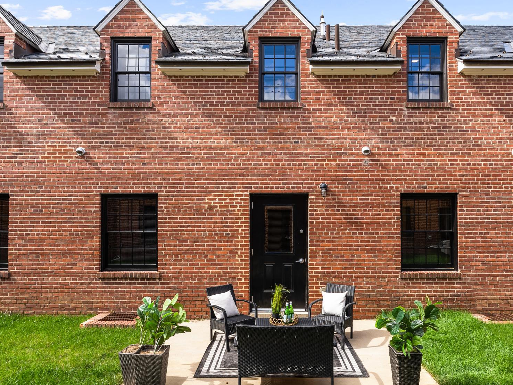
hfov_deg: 71.5
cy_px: 208
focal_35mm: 24
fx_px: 356
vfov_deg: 56.7
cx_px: 275
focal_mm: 18
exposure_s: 1/100
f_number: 8
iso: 200
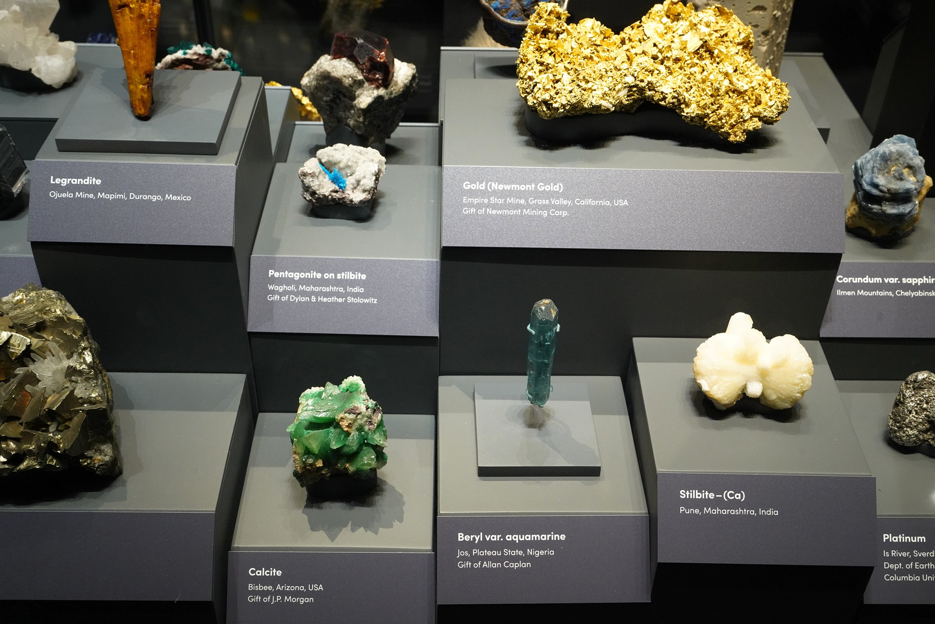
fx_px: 1039
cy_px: 312
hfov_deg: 48.5
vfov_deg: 33.4
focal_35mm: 40
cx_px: 468
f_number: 10
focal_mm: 40
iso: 6400
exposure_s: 1/80
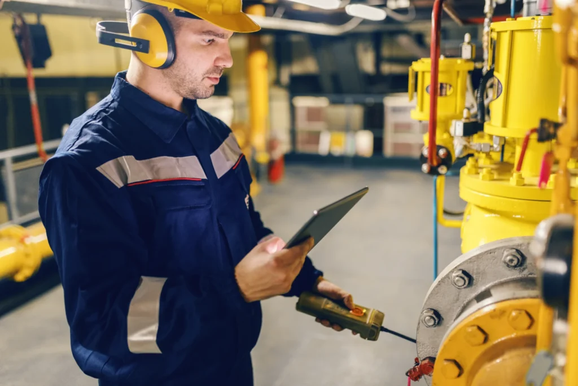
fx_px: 562
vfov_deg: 37.9
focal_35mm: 35
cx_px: 289
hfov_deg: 54.4
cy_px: 193
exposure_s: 1/100
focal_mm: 35
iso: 500
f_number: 1.4
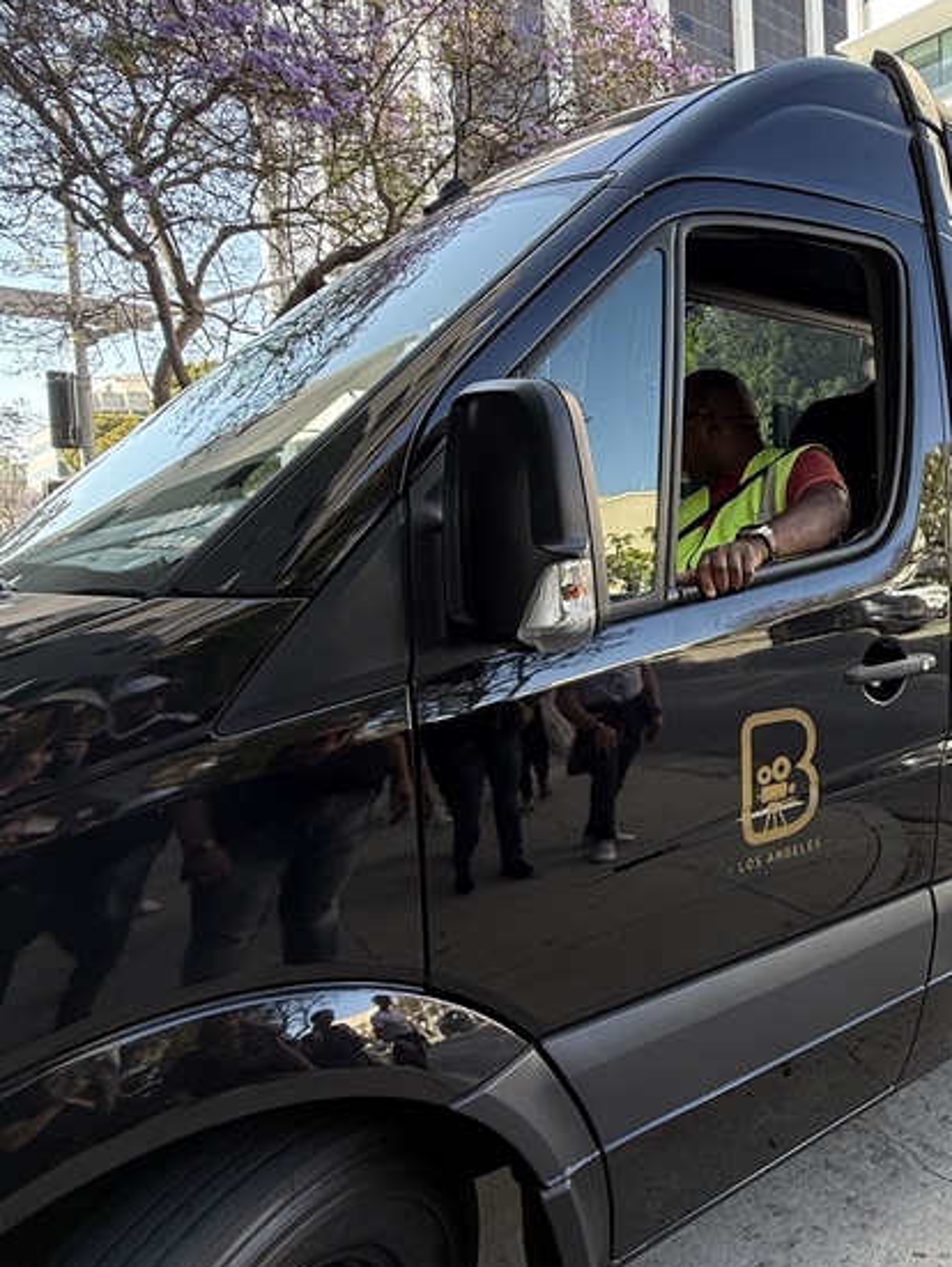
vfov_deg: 67.2
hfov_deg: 48.0
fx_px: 952
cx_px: 846
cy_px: 600
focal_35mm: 26
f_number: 2.2
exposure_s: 1/124
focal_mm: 2.22
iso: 64
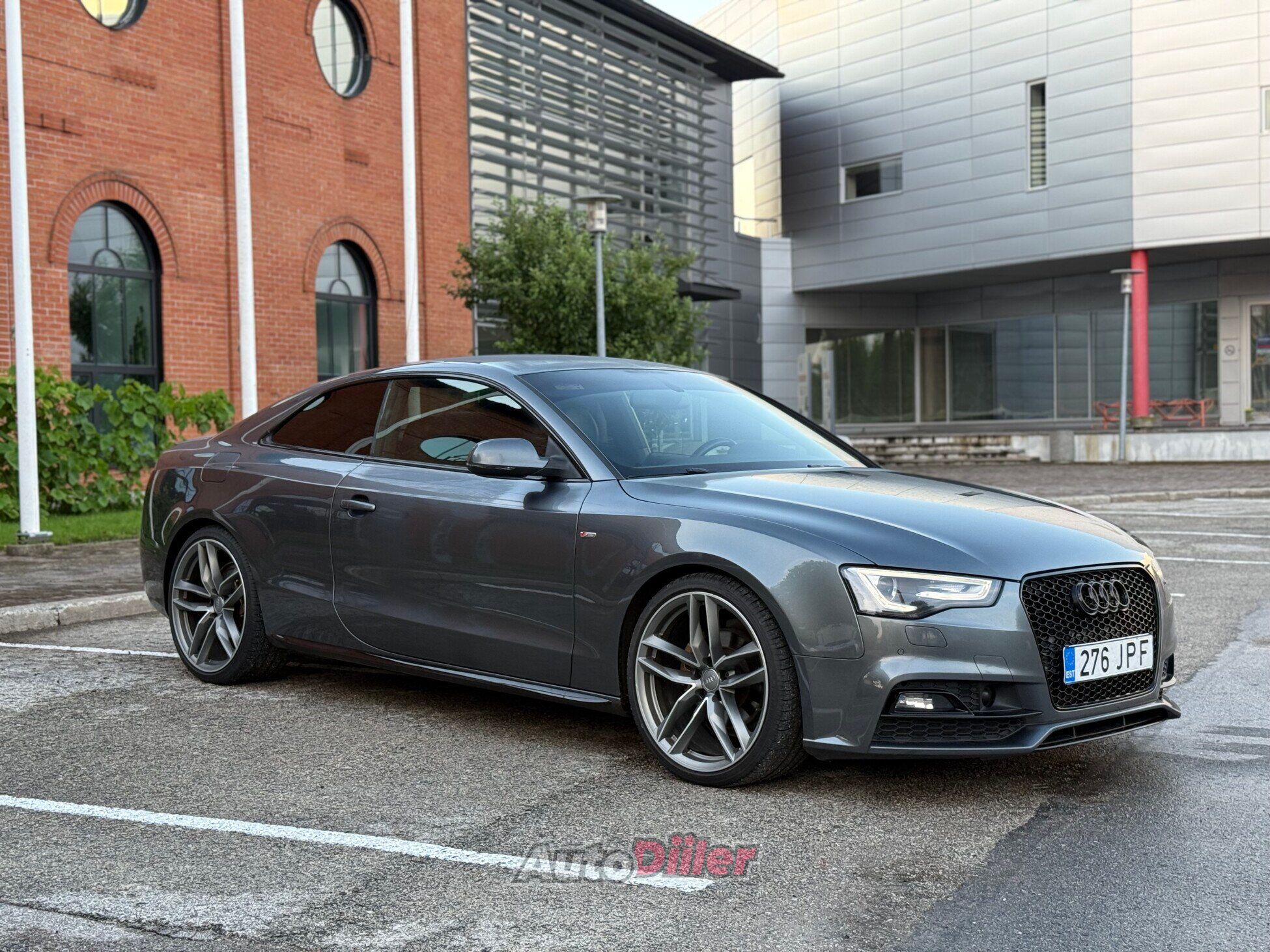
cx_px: 635
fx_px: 1761
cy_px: 476
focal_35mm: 48
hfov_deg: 39.7
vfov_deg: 30.3
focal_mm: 6.76
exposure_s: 1/87
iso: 100
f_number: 1.78
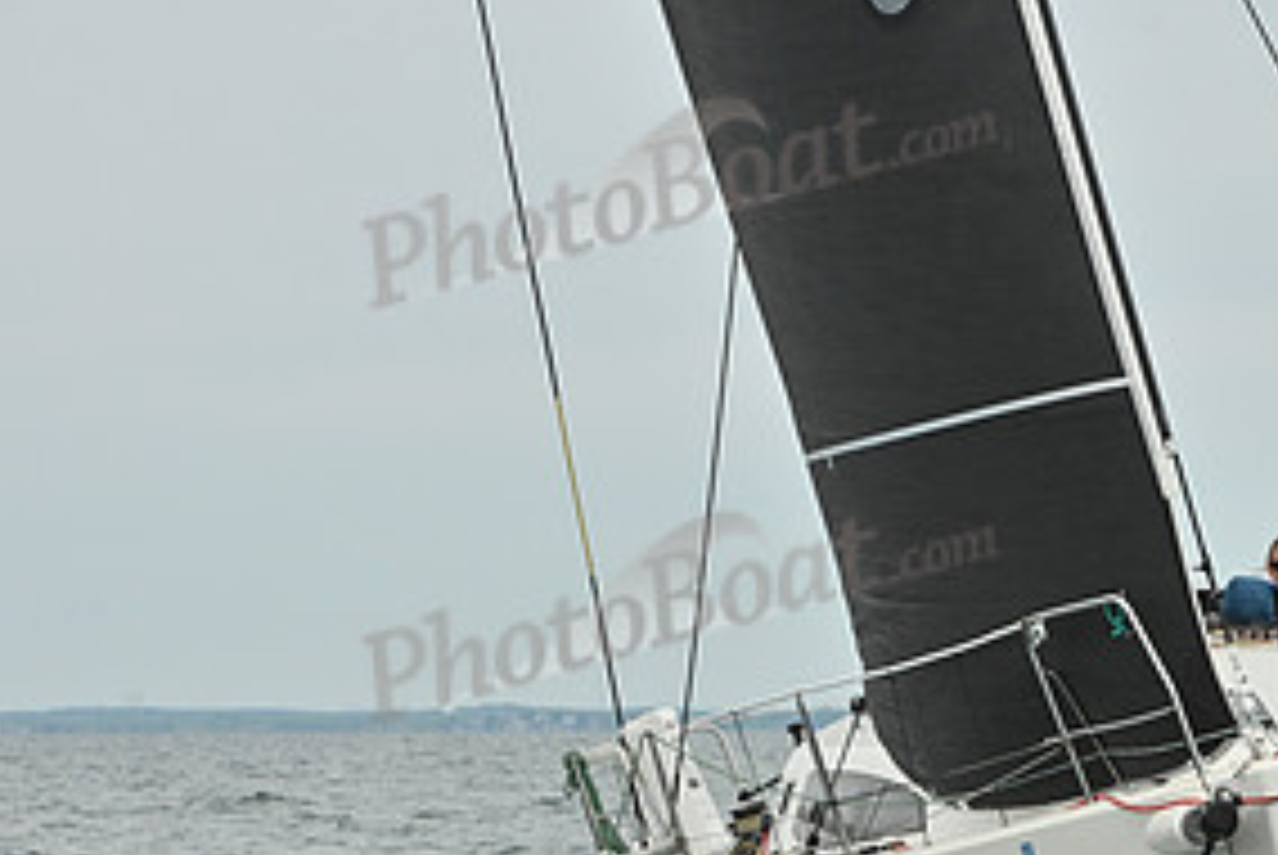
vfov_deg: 4.4
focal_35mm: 316
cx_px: 1233
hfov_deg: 6.5
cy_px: 776
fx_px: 11229
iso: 320
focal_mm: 155
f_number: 10
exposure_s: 1/1000
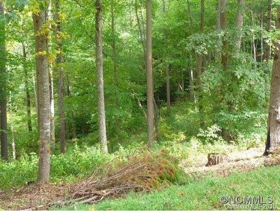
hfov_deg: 43.8
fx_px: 348
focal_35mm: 43
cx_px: 140
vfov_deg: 33.6
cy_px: 106
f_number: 3.5
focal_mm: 5.3
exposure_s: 1/40
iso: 100
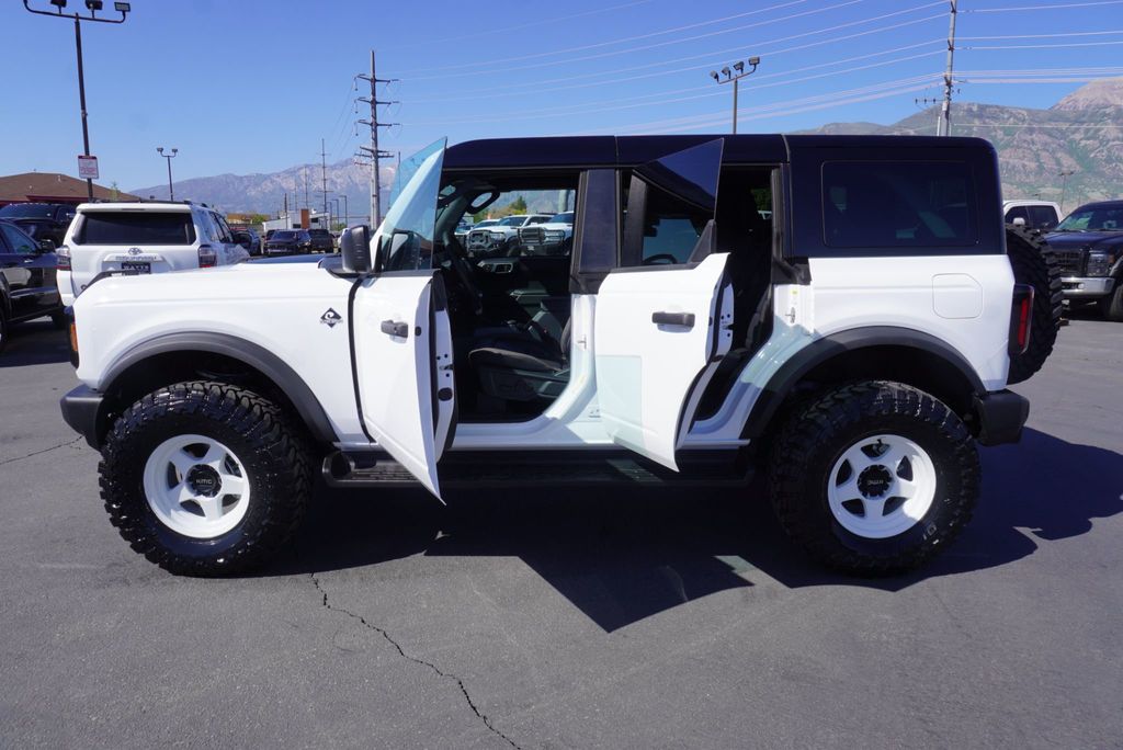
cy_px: 375
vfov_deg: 53.2
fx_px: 749
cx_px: 562
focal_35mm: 24
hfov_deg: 73.7
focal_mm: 16
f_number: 10
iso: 100
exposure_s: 1/160
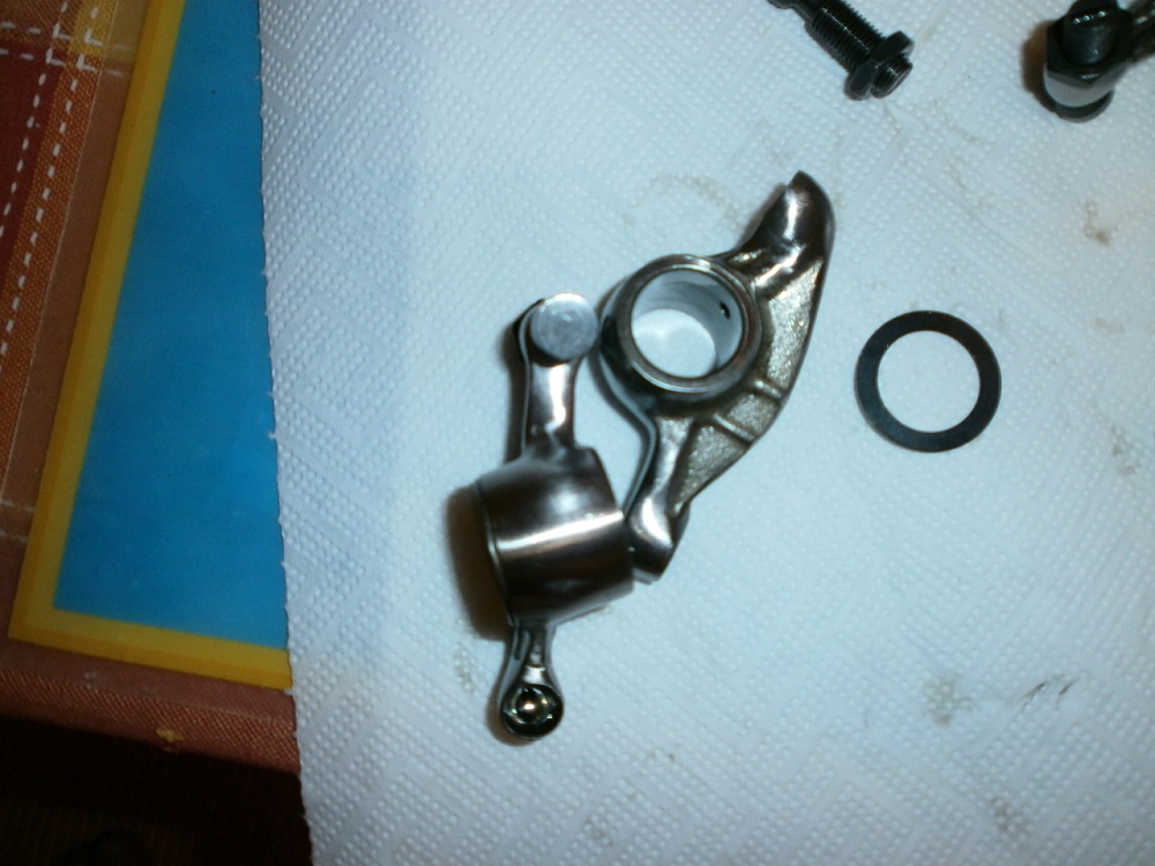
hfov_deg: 65.3
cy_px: 433
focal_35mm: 27
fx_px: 901
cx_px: 578
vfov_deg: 51.4
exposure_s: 1/30
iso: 125
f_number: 2.9
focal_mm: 4.8
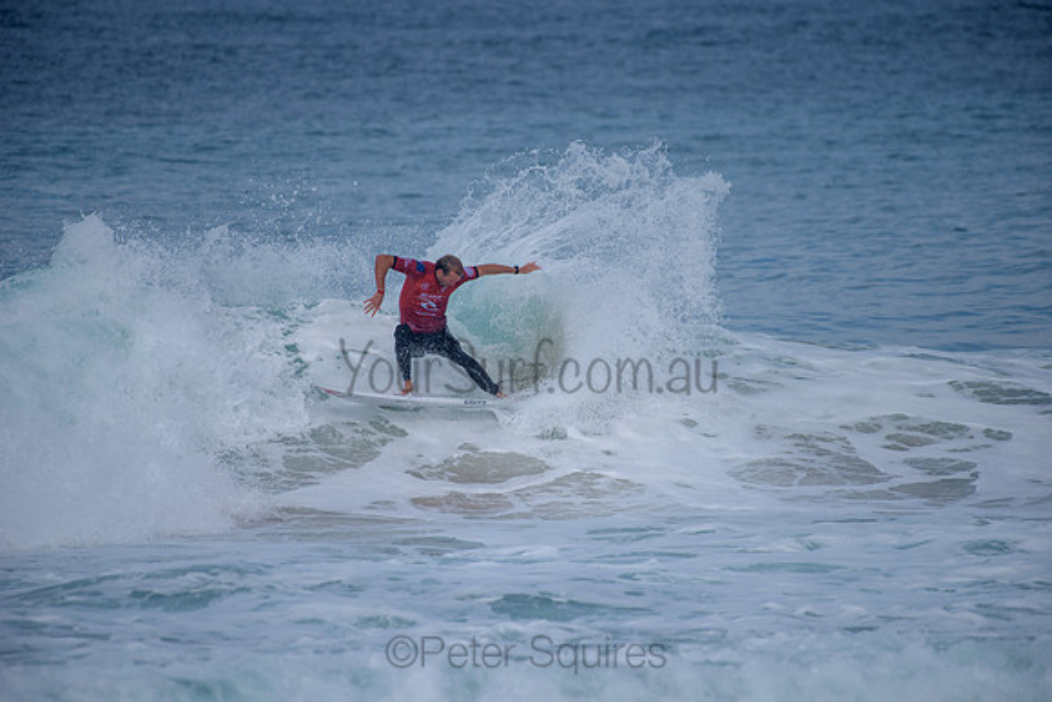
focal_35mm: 500
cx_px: 526
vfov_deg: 2.8
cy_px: 351
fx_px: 14614
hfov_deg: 4.1
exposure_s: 1/2000
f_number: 5.6
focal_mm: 500
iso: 180
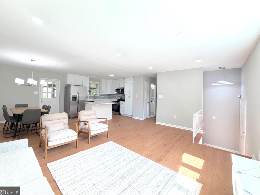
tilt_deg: +1.7
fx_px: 113
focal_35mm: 15
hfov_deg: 98.1
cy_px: 93
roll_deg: -1.5
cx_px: 126
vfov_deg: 81.7
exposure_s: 1/120
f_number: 2.2
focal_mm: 2.22
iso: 160
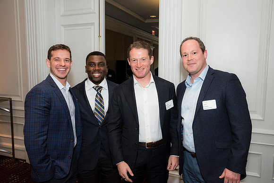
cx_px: 137
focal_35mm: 32
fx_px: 244
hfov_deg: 58.7
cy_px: 92
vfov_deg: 41.1
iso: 800
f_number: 5.6
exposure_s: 1/125
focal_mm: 32
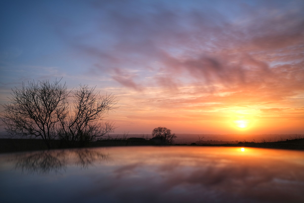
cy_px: 102
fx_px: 296
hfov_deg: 54.4
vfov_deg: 37.9
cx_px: 152
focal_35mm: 35
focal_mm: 23
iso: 160
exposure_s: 4
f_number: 4
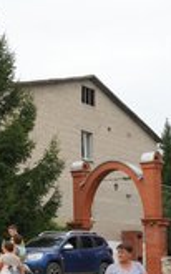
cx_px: -100
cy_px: 215
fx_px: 664
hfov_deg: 13.6
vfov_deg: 23.0
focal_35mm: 89
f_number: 2.8
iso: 400
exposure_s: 1/160
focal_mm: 36
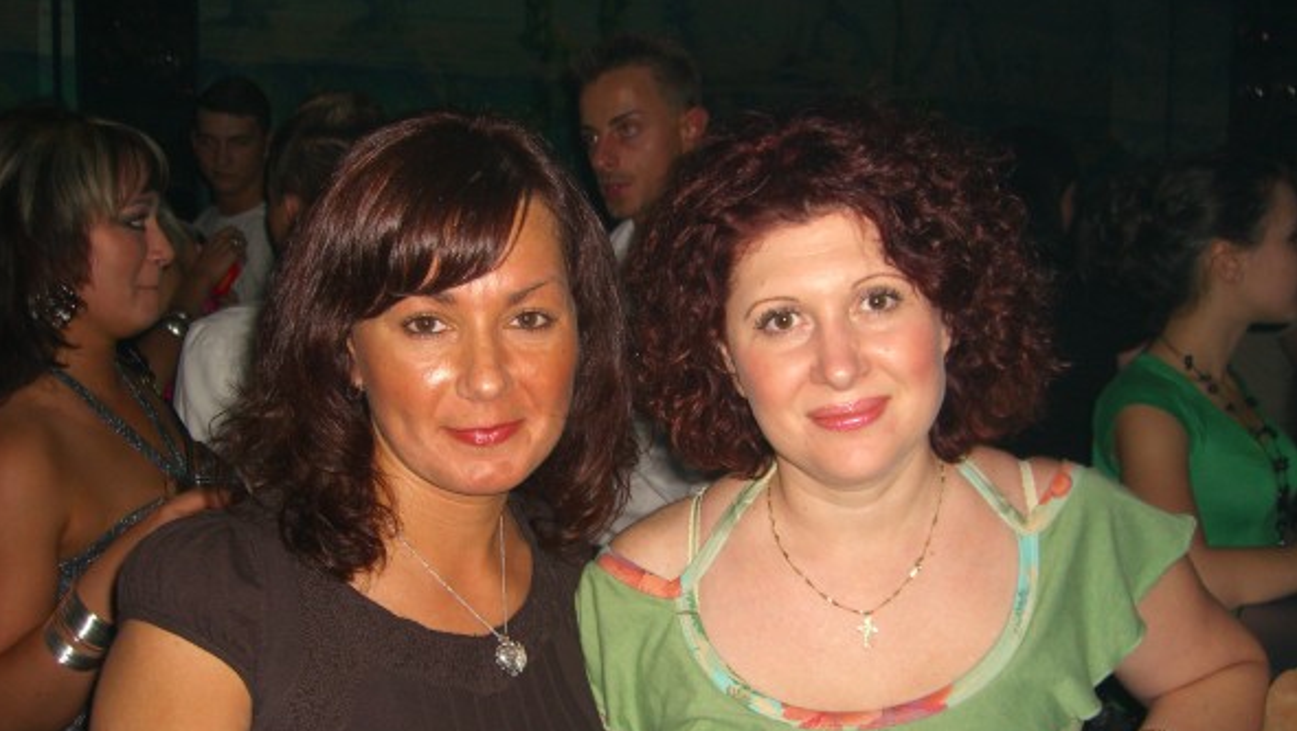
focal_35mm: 42
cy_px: 472
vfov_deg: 28.2
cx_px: 641
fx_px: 1445
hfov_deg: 48.3
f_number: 2.8
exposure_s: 1/60
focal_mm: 7.9
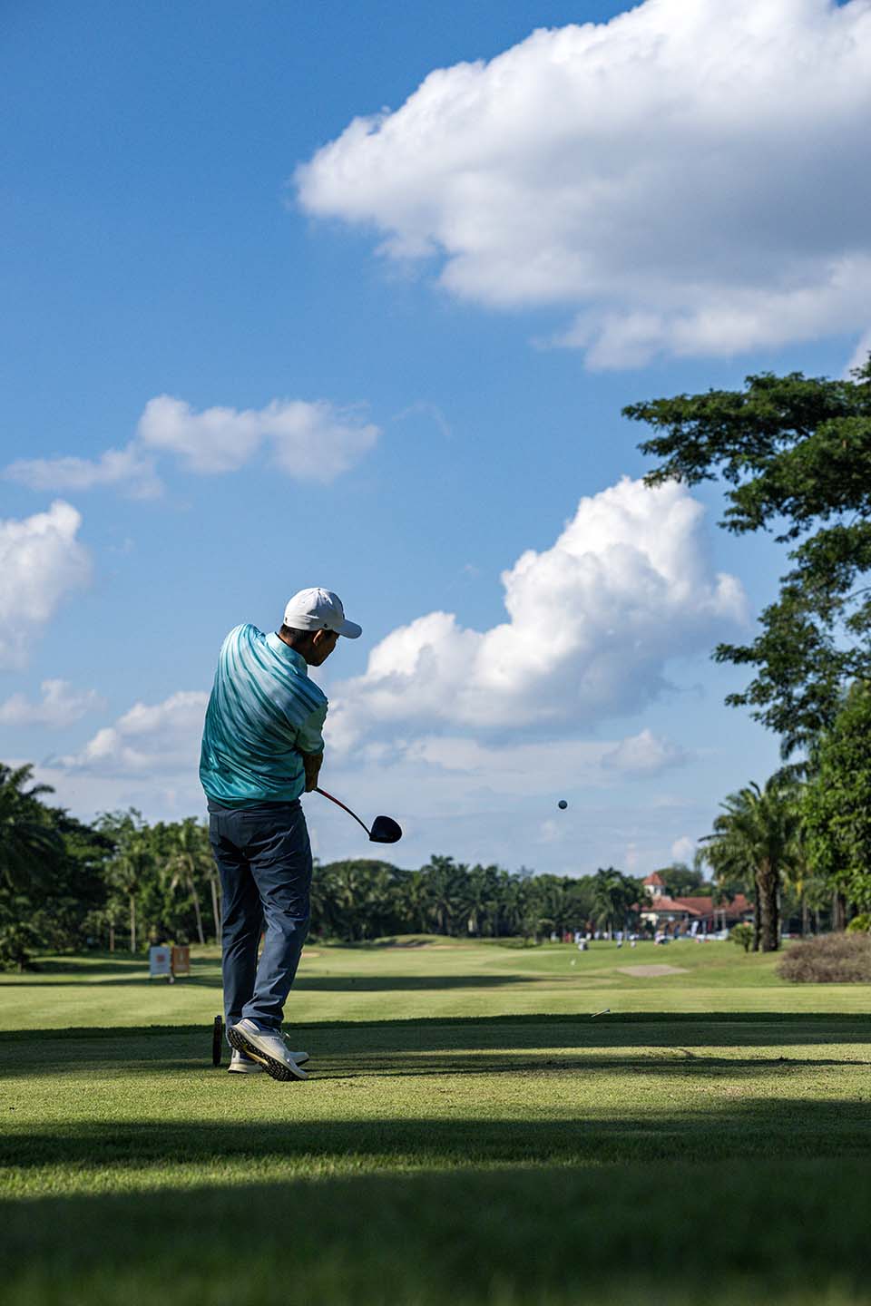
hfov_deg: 19.5
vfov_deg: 28.8
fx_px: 2540
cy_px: 653
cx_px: 436
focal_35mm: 70
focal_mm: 70
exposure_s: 1/8000
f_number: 5
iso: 320
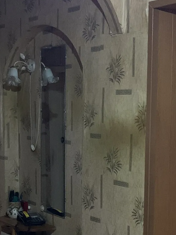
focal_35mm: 80
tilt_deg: -6.7
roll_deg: +0.0
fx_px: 542
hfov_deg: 18.2
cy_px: 179
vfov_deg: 24.1
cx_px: 27
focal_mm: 4.25
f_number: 1.8
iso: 800
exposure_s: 1/25
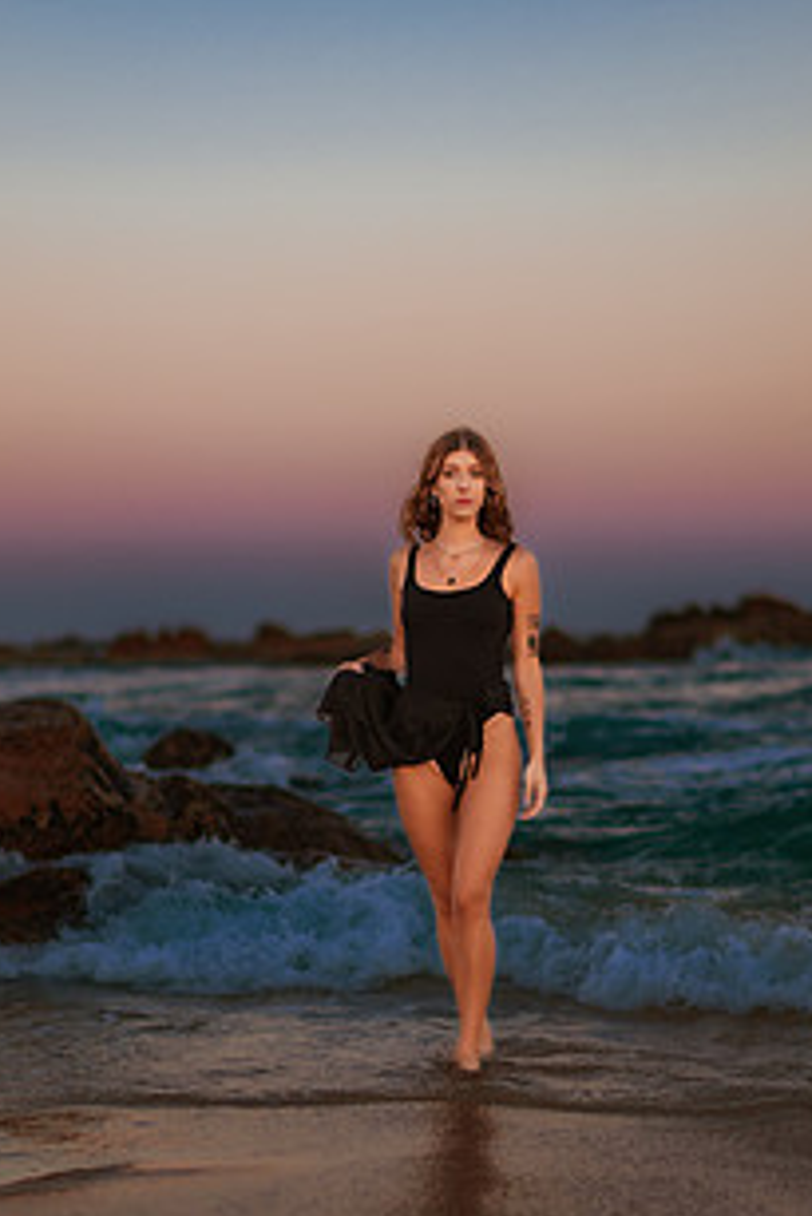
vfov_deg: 23.8
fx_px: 2872
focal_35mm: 85
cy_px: 820
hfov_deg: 16.1
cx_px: 372
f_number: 1.4
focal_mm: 58
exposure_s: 1/640
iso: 200
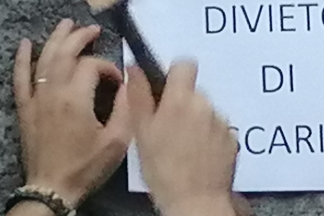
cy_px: 90
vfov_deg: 3.8
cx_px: 241
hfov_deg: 5.7
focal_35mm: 360
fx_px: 3239
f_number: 1.8
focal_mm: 4.75
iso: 500
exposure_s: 1/25
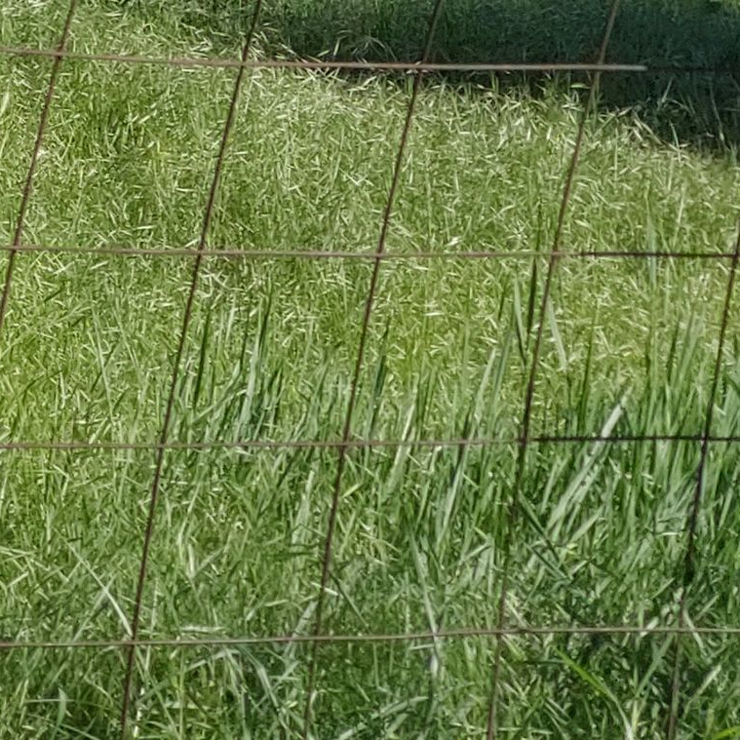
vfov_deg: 7.3
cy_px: -400
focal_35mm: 236
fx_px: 5708
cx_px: 82
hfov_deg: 7.4
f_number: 2.4
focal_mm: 7.12
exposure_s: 1/963
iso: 40
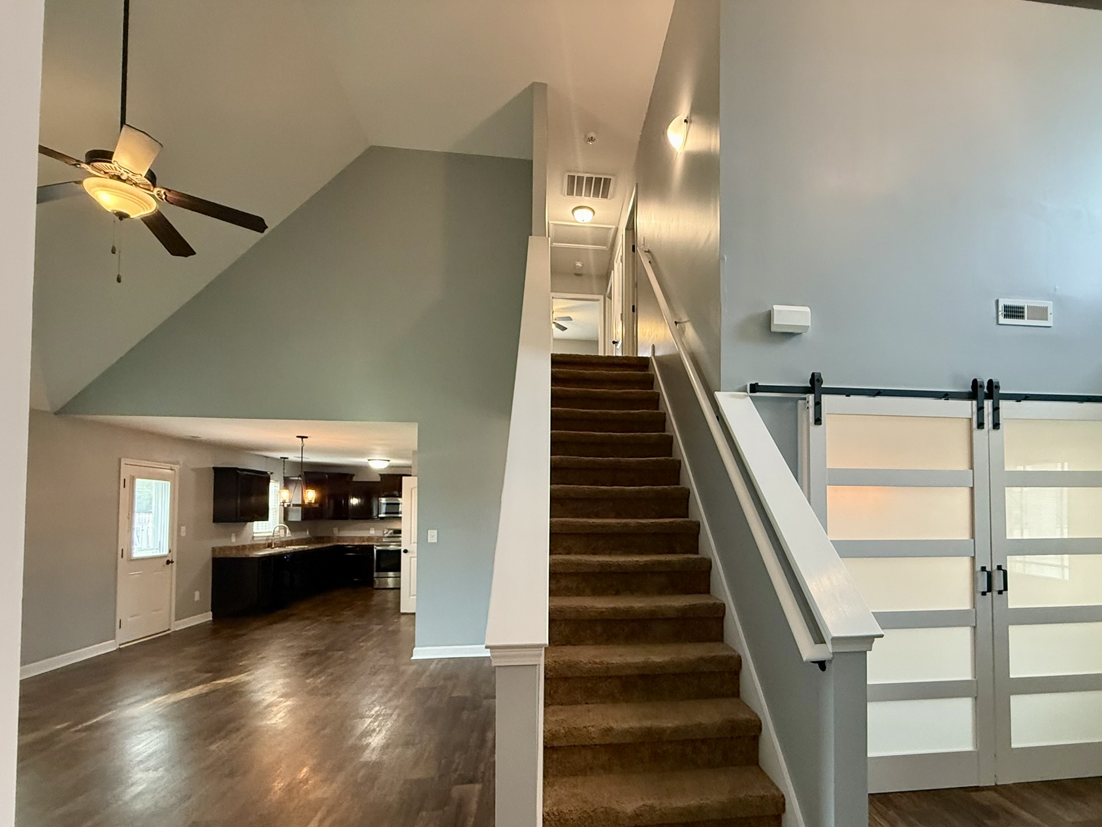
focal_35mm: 17
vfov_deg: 73.9
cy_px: 499
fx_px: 541
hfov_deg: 90.5
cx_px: 623
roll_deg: -0.2
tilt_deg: +2.0
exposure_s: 1/60
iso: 400
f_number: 2.2
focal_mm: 2.22
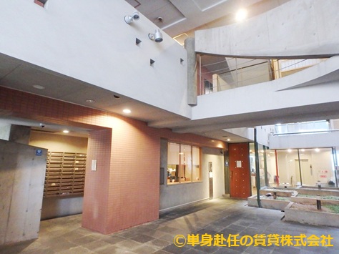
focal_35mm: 21
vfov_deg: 63.4
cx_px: 170
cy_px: 127
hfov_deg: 79.0
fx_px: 206
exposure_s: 1/15
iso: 800
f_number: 3.5
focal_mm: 3.7
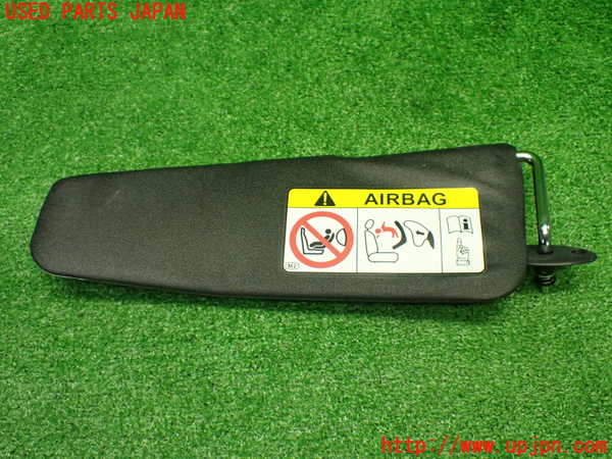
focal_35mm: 38
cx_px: 306
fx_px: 672
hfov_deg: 49.0
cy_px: 230
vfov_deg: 37.7
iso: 800
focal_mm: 6.83
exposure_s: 1/125
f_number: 2.7
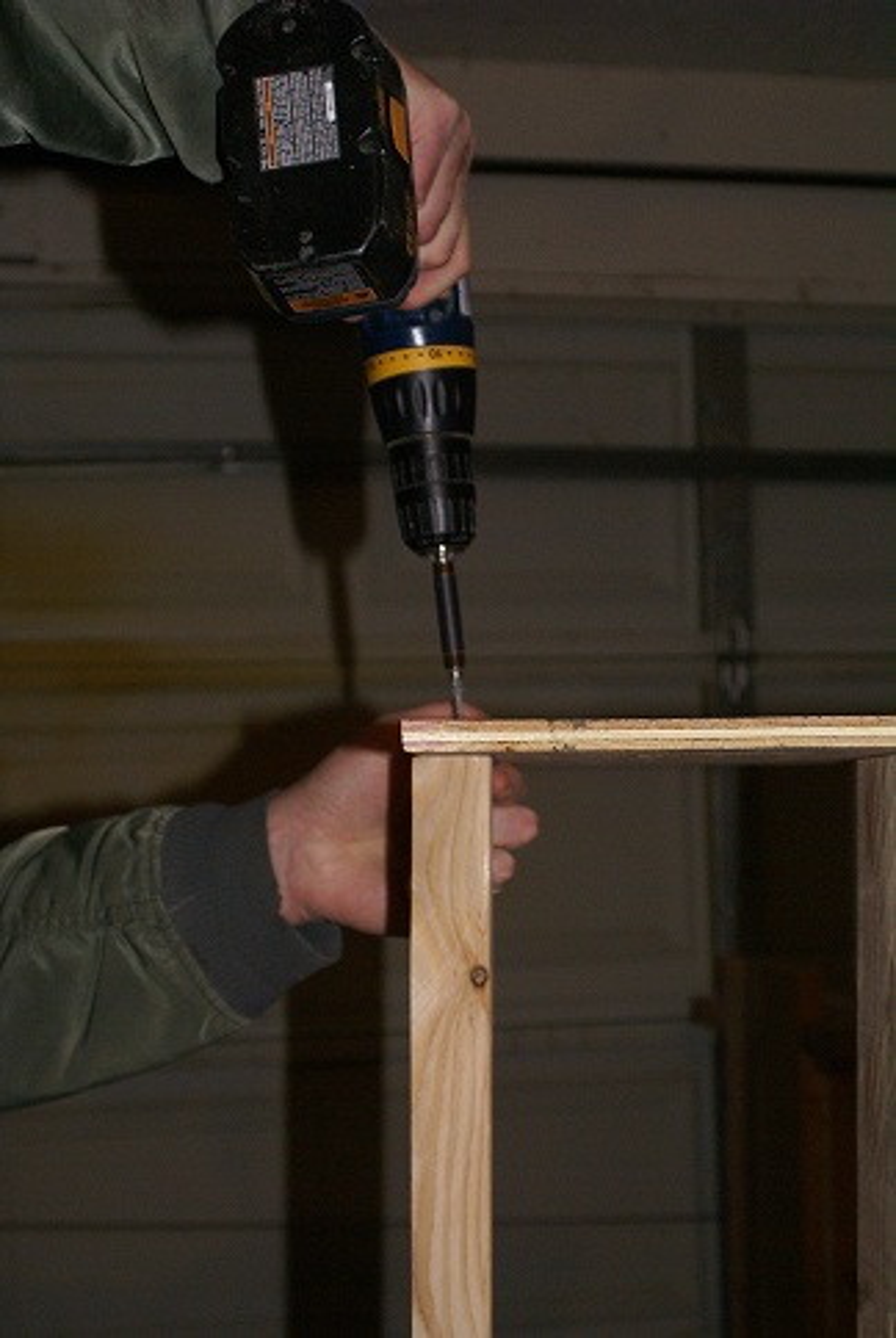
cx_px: 448
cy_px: 669
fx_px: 2233
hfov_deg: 22.7
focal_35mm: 60
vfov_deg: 33.4
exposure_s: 1/60
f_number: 5.6
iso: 400
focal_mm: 40
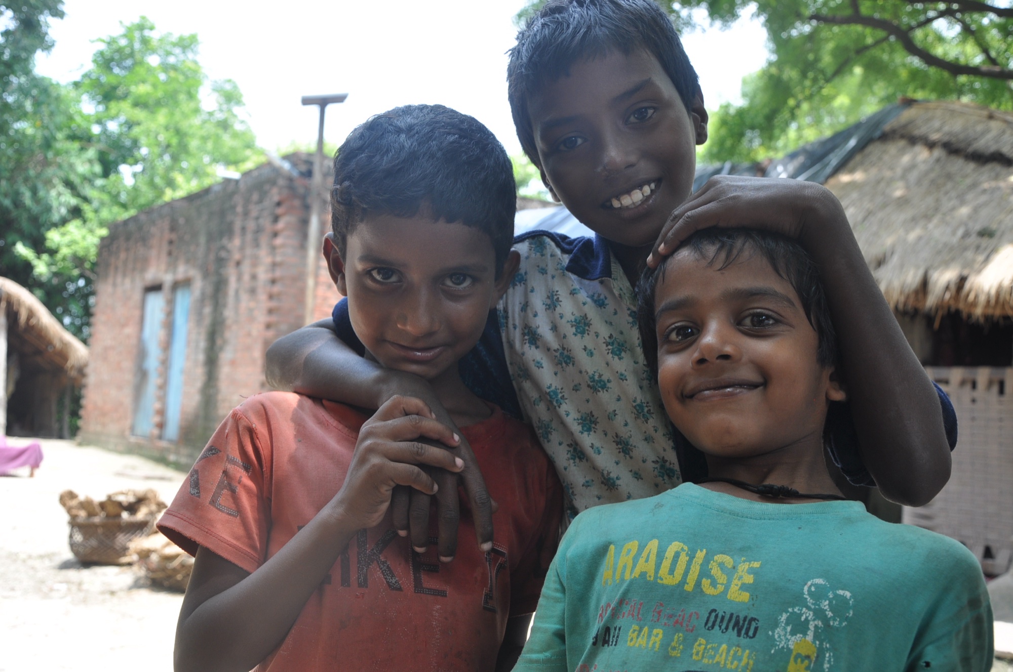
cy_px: 336
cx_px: 506
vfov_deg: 34.1
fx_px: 1096
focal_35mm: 39
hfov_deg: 49.6
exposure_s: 1/160
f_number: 5.6
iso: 200
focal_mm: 26
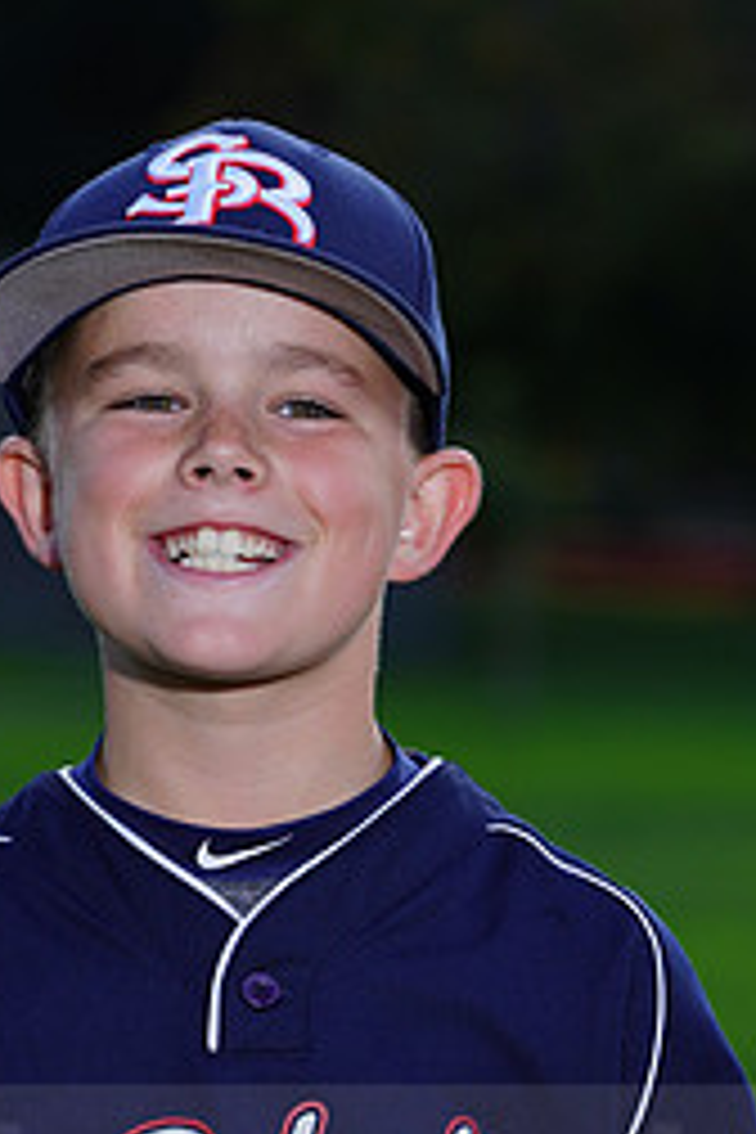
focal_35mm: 451
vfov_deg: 4.6
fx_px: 14205
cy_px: 1148
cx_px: 227
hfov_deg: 3.0
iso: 160
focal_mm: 196
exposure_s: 1/250
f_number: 8
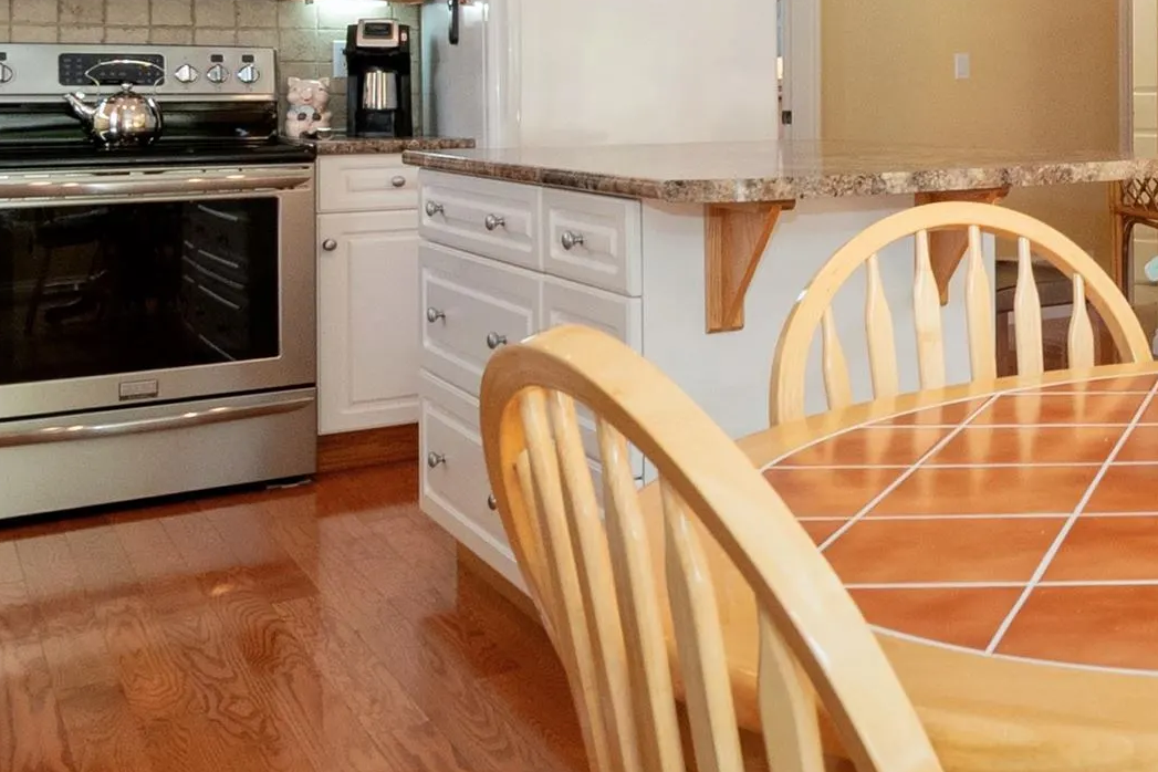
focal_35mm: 44
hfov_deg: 36.1
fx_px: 1415
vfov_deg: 29.4
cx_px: 1339
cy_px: 101
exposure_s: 1/25
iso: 250
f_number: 9
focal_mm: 10
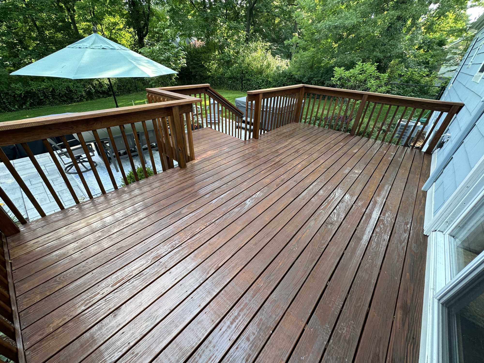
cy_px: 182
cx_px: 242
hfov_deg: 102.1
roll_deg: -3.3
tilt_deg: -31.5
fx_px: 196
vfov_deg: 85.7
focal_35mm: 14
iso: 64
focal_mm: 2.22
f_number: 2.2
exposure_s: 1/99
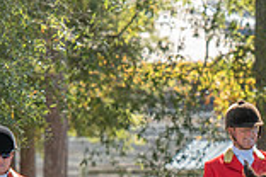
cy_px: 281
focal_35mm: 638
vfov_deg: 2.2
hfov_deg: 3.2
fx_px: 4714
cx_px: 175
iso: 280
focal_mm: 155
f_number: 4
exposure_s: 1/320
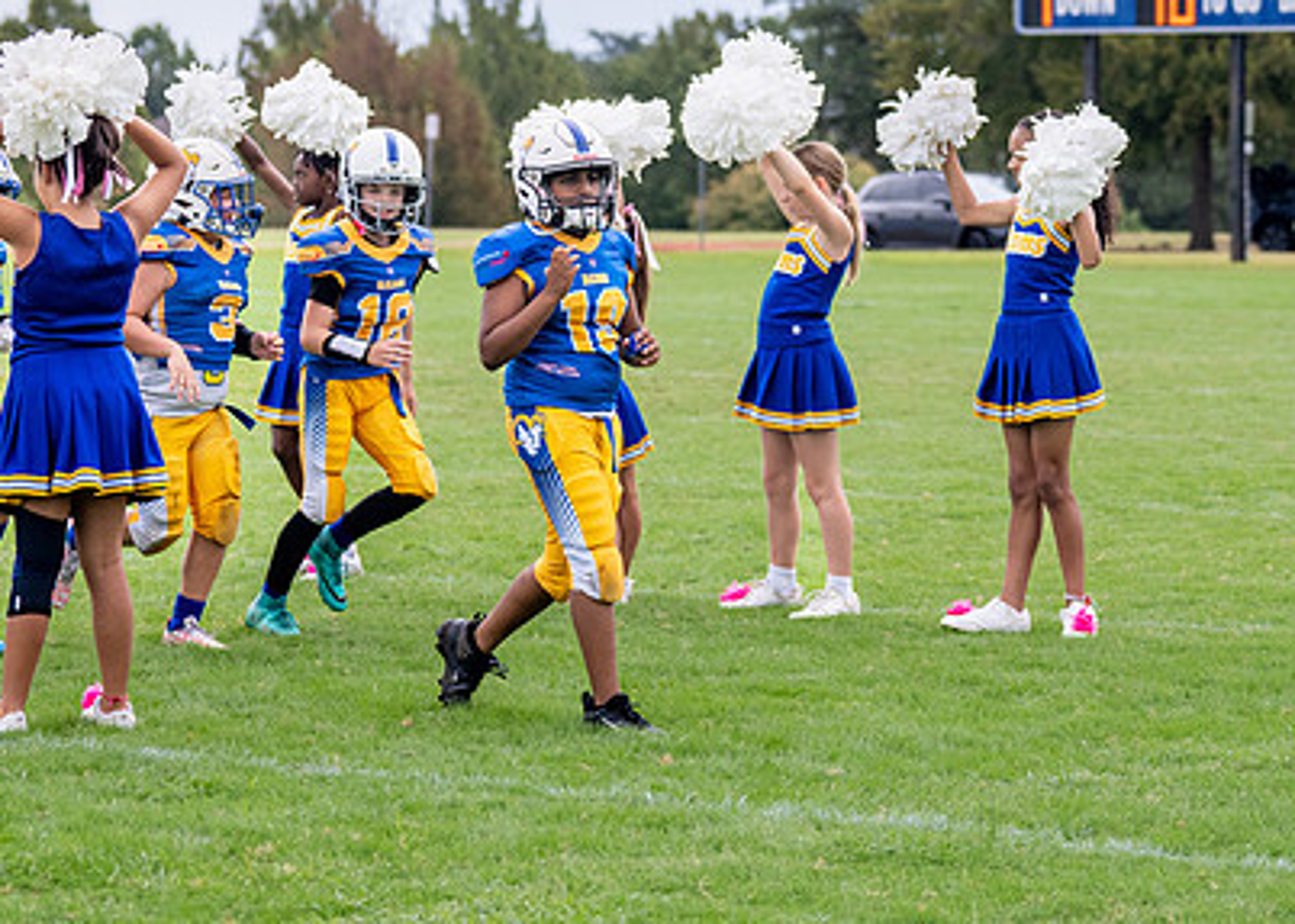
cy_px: 15
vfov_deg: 9.4
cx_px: 640
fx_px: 5589
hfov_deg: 13.2
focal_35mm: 152
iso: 250
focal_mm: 70
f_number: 2.8
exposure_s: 1/2000
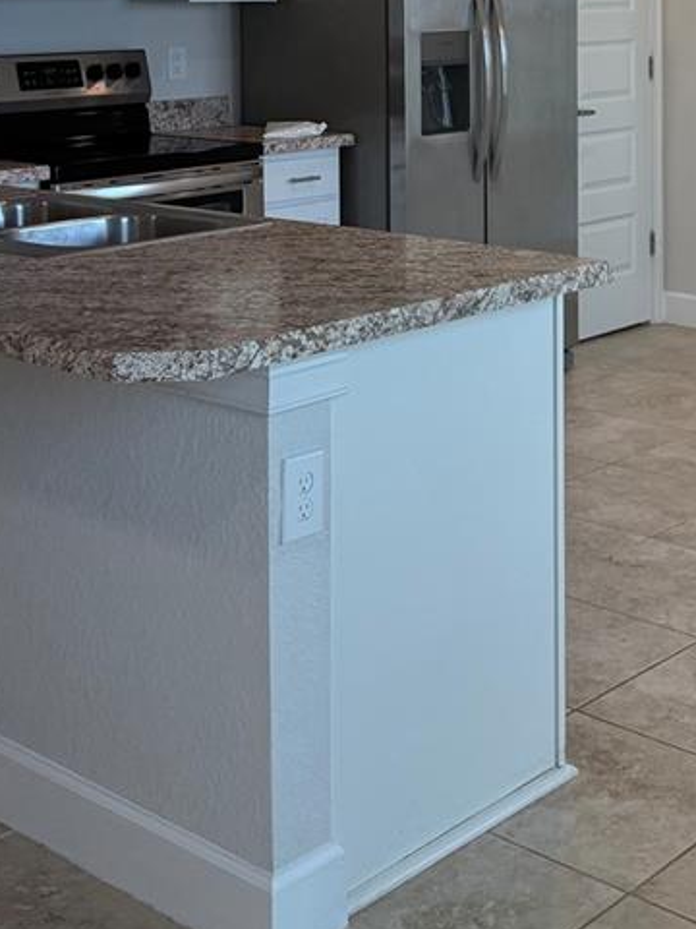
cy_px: 56
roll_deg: +0.5
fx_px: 1609
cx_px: 518
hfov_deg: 24.2
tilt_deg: -1.9
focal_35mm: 60
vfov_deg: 30.5
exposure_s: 1/229
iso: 200
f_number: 1.78
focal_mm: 6.76
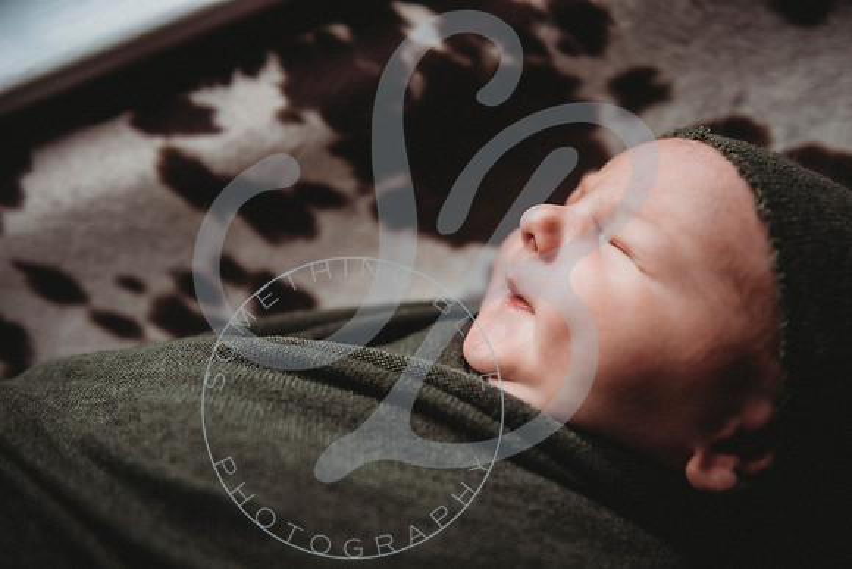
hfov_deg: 53.1
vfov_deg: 36.9
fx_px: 852
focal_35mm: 36
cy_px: 284
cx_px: 426
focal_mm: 36
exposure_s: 1/320
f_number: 2.8
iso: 100
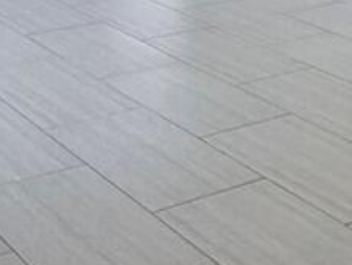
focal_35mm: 99
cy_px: -178
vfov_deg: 13.7
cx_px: 332
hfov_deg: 19.4
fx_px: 1008
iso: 100
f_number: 2.2
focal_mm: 2.22
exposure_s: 1/120
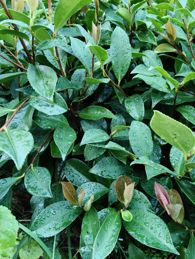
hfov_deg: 51.3
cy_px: 130
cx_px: 98
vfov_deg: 65.3
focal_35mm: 27
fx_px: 203
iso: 800
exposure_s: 1/60
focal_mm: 3.96
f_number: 1.8
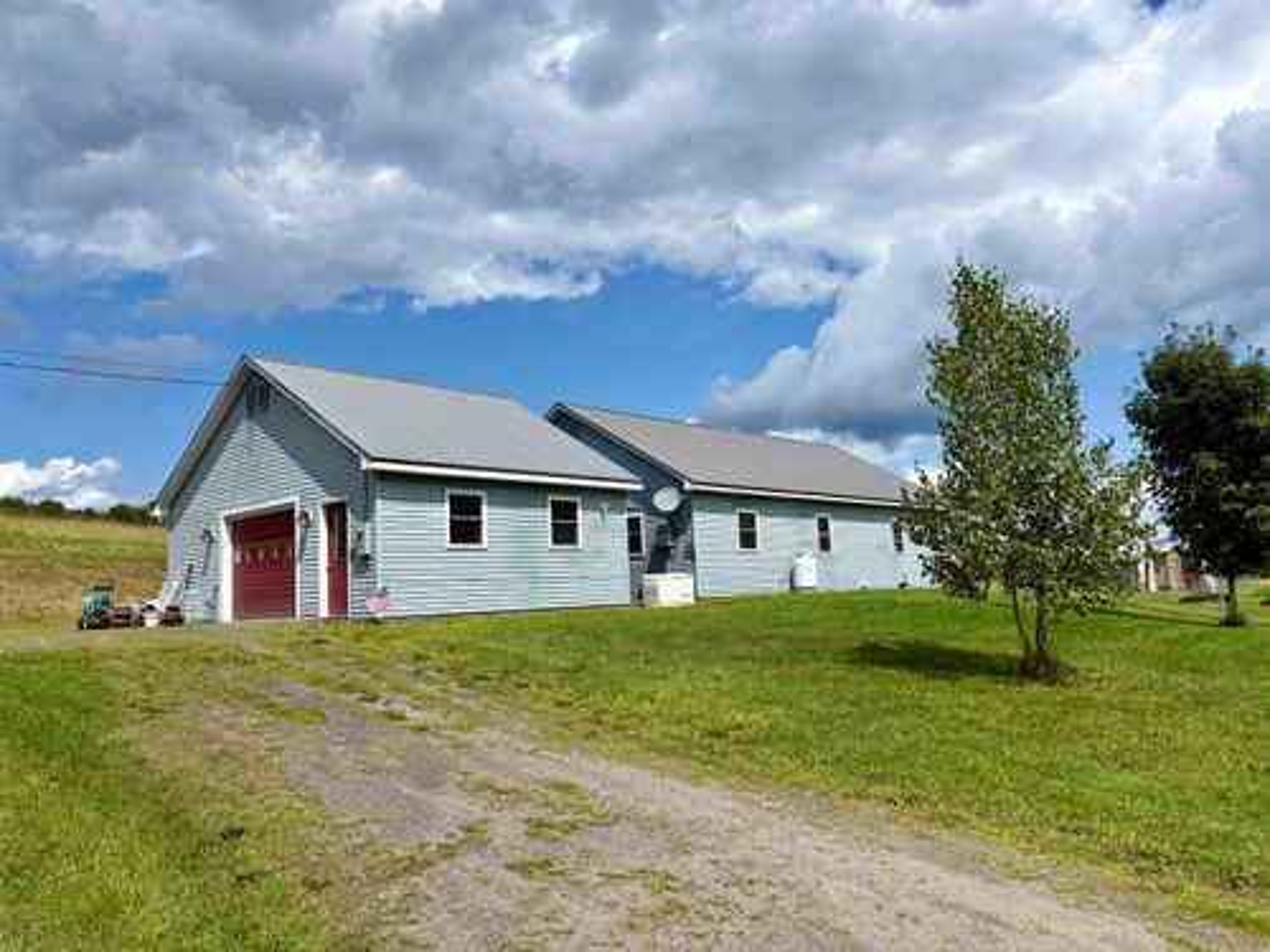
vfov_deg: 53.1
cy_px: 476
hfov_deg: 67.3
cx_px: 635
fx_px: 954
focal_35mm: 26
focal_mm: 5.96
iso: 50
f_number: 1.6
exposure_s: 1/4950
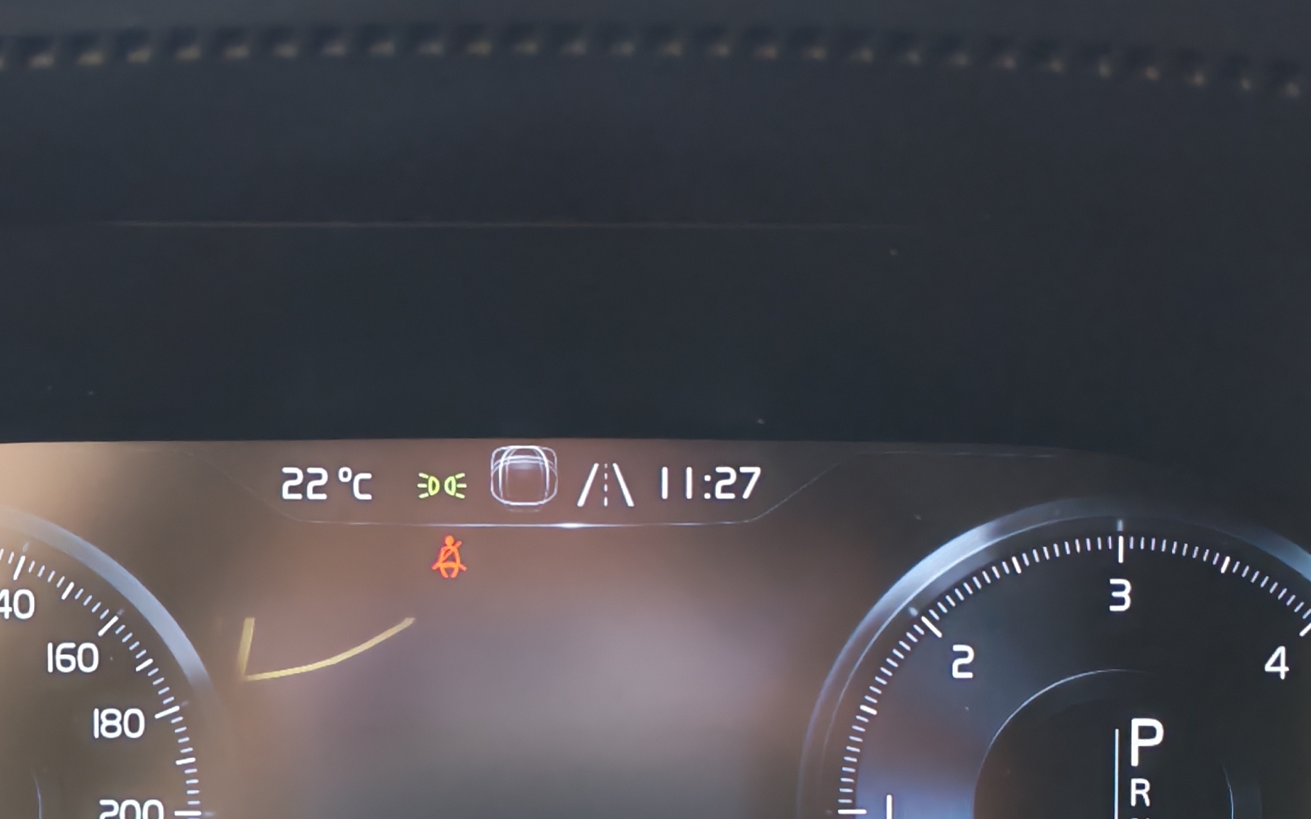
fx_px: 2430
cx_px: 503
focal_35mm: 68
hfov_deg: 30.1
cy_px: 716
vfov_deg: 18.9
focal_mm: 6.12
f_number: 1.9
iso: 2000
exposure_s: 1/33
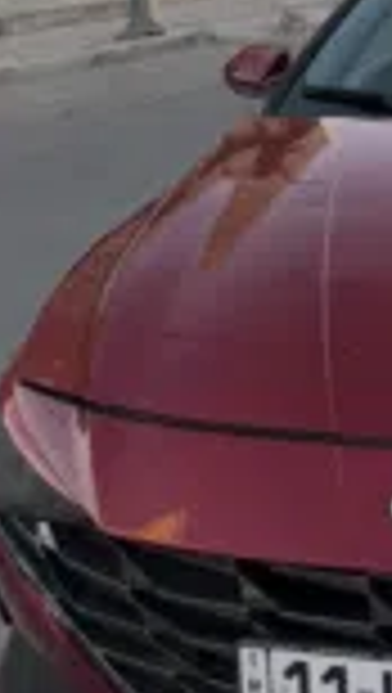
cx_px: 586
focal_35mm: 68
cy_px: 54
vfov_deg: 29.5
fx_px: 1252
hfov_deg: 16.3
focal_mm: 6.76
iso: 80
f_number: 1.78
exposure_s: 1/955
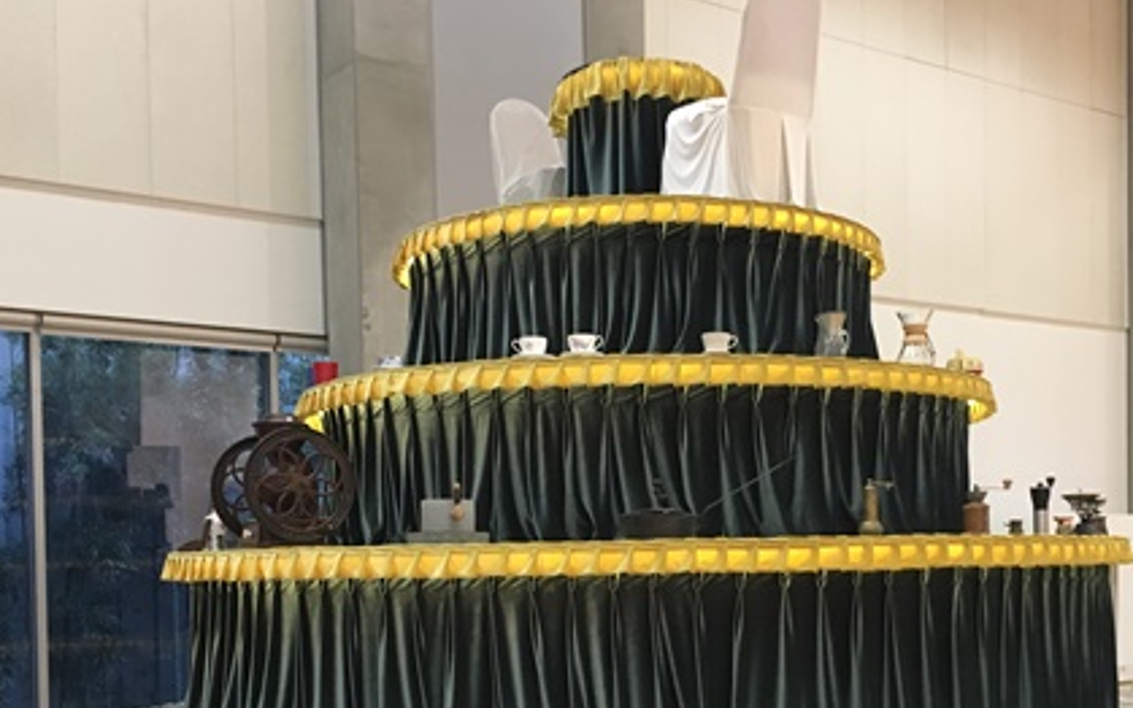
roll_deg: +1.0
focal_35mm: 44
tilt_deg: -0.2
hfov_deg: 45.1
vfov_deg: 28.5
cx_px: 652
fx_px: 1359
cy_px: 576
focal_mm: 4.15
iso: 160
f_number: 2.2
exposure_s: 1/30
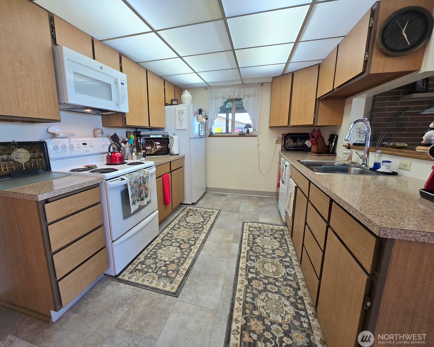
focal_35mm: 14
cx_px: 196
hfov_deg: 100.4
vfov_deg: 88.0
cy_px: 171
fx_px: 180
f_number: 2.2
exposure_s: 1/60
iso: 64
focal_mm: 2.2
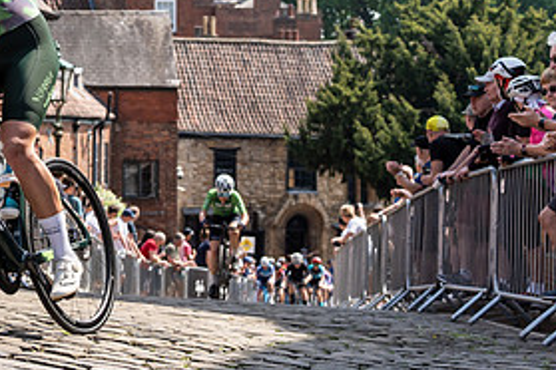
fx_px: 1606
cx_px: -55
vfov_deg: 13.1
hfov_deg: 18.9
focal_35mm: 104
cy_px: 79
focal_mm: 38
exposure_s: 1/2500
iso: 160
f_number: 3.5
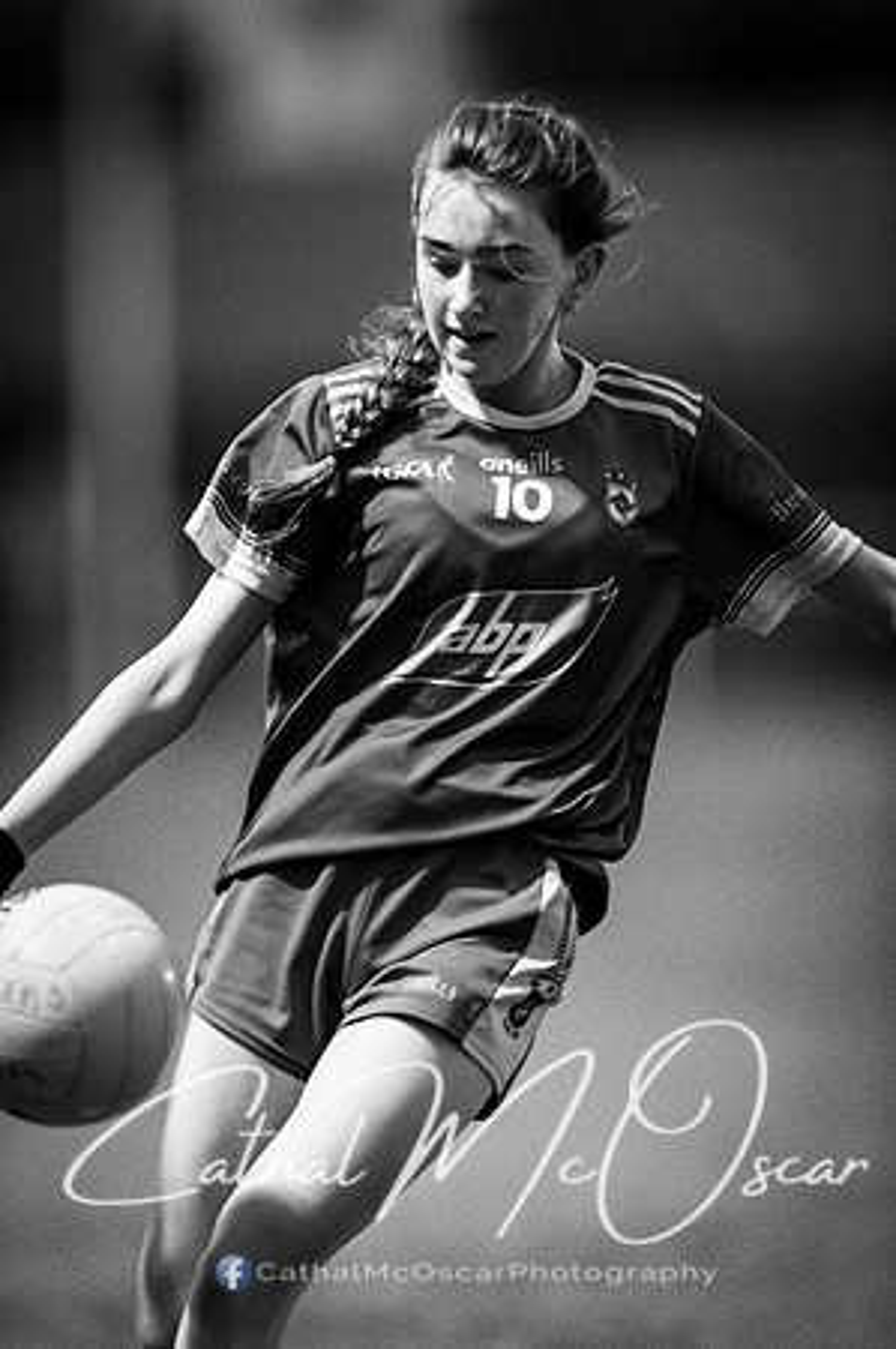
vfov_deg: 5.2
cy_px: 674
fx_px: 14967
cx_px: 448
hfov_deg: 3.4
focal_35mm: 400
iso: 5000
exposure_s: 1/500
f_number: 2.8
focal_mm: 400
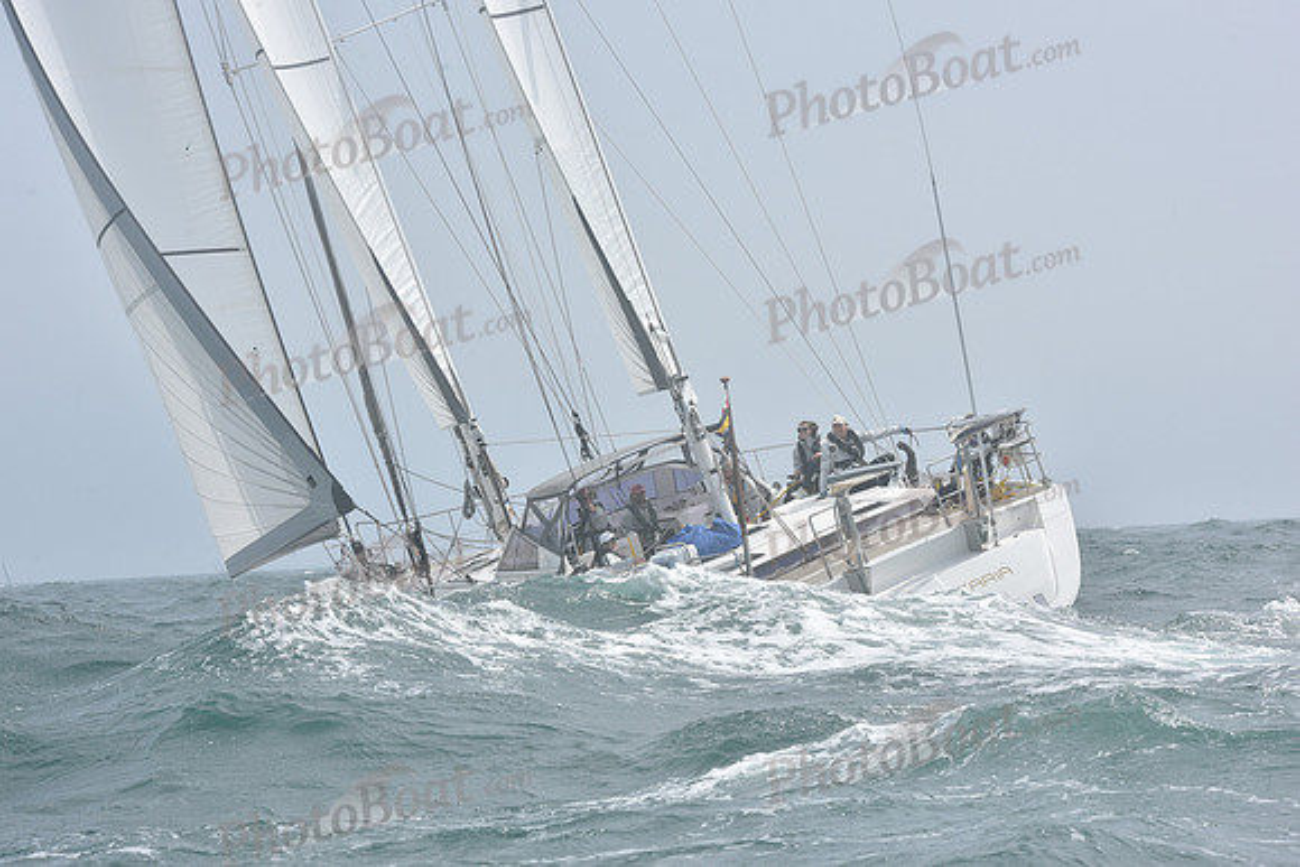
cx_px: 650
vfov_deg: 13.7
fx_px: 3612
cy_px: 434
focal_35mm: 100
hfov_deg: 20.4
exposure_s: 1/800
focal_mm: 100
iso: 320
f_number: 11
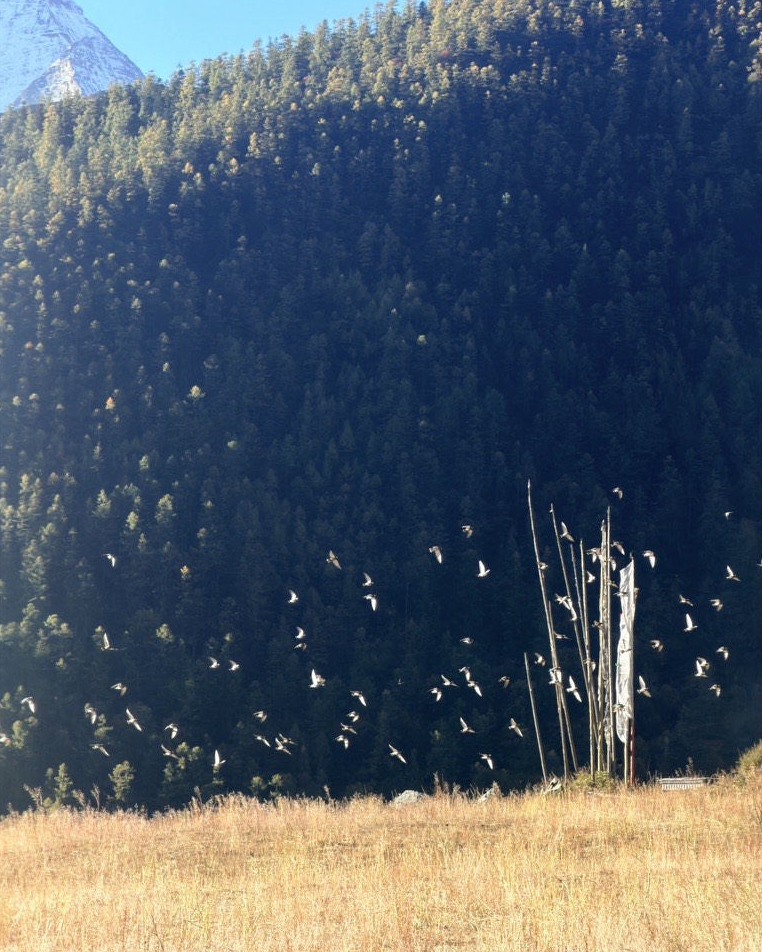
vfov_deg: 18.3
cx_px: 380
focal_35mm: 105
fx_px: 2959
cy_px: 459
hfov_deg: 14.7
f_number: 2.8
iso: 50
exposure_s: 1/324
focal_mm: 16.89
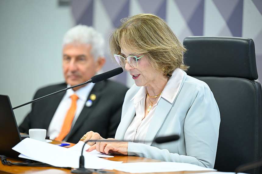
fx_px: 1162
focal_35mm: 160
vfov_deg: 8.5
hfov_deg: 12.9
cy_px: 87
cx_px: 131
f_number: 2.8
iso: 2000
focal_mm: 160
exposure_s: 1/160
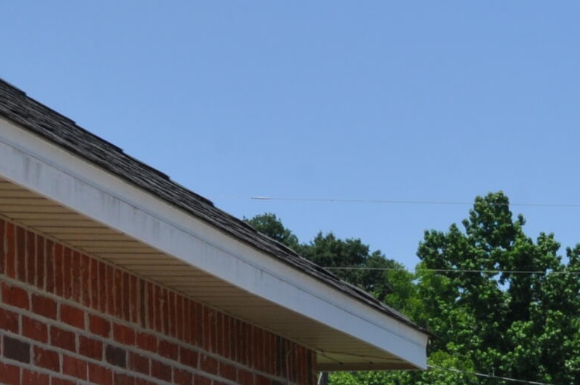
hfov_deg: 11.6
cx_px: 1062
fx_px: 2622
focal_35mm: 163
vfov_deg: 8.2
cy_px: 568
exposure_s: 1/160
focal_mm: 28
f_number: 13
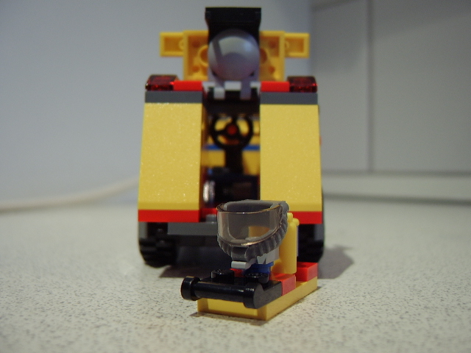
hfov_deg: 58.4
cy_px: 176
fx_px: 422
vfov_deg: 45.4
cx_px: 236
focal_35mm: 31
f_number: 2.7
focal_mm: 8.13
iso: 100
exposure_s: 1/19
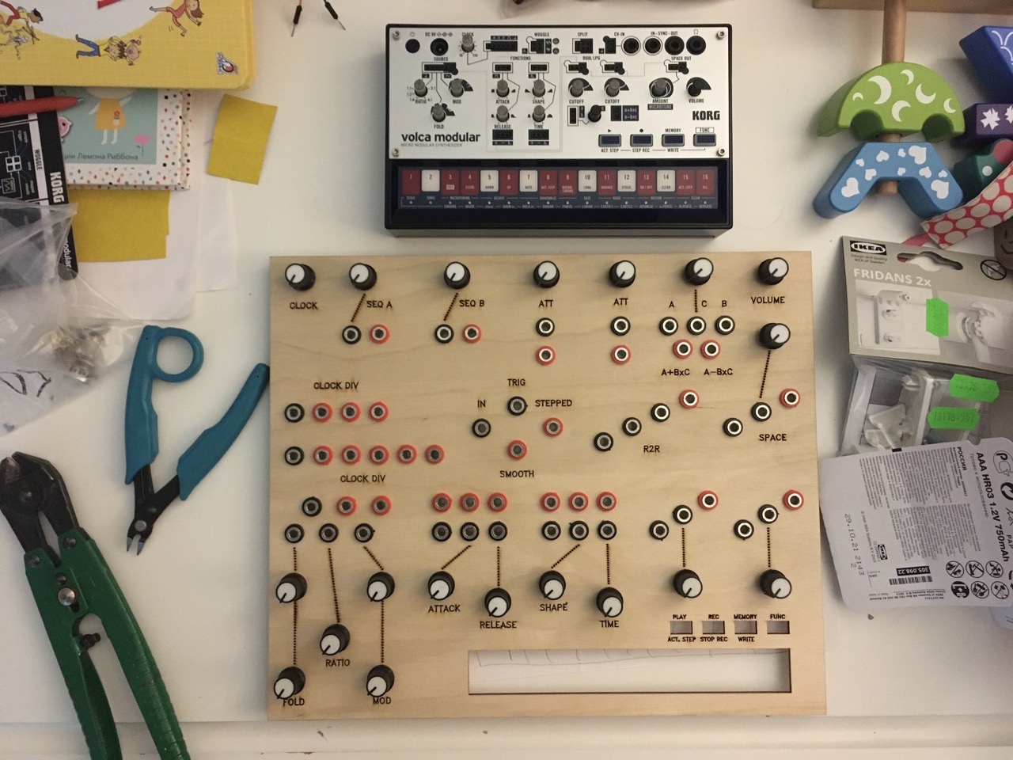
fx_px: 849
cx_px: 506
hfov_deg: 61.7
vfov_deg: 48.2
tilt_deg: -86.7
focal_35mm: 29
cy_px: 380
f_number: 2.2
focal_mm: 4.15
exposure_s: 1/17
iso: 250
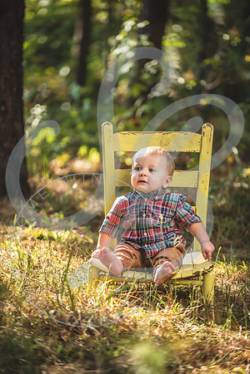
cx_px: 125
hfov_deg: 8.1
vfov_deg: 12.1
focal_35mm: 170
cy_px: 187
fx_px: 1771
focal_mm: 170
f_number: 2.8
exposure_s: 1/250
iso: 100
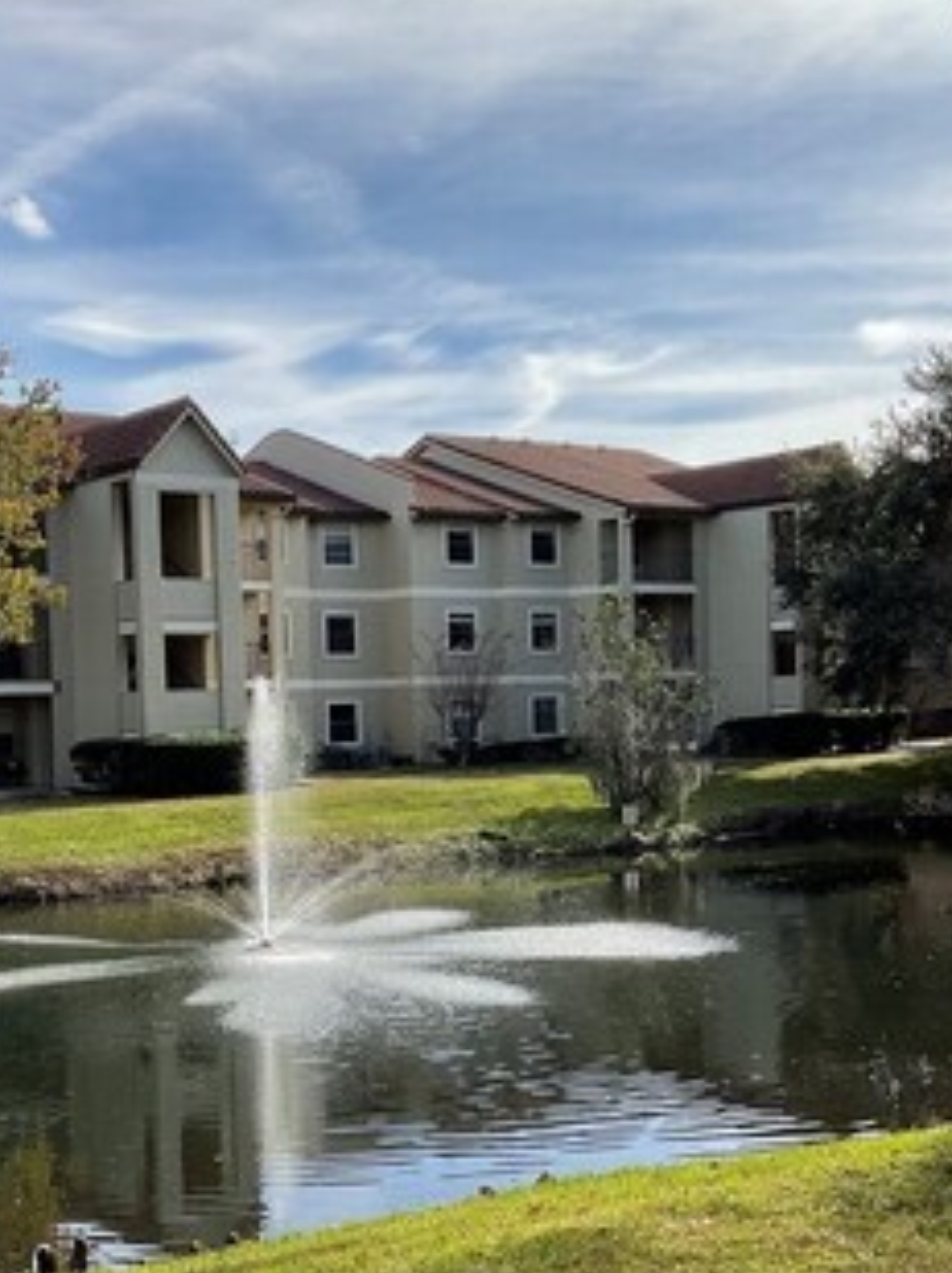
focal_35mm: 47
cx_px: 258
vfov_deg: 40.2
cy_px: 803
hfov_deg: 30.4
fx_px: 1727
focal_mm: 3
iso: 16
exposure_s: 1/1730
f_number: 1.8
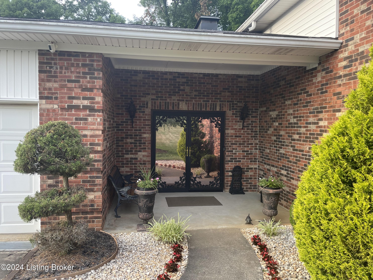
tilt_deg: -2.7
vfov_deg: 53.1
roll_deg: -0.6
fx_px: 280
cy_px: 140
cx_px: 186
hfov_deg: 67.3
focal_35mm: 26
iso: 32
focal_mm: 4.2
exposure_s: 1/141
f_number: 1.6
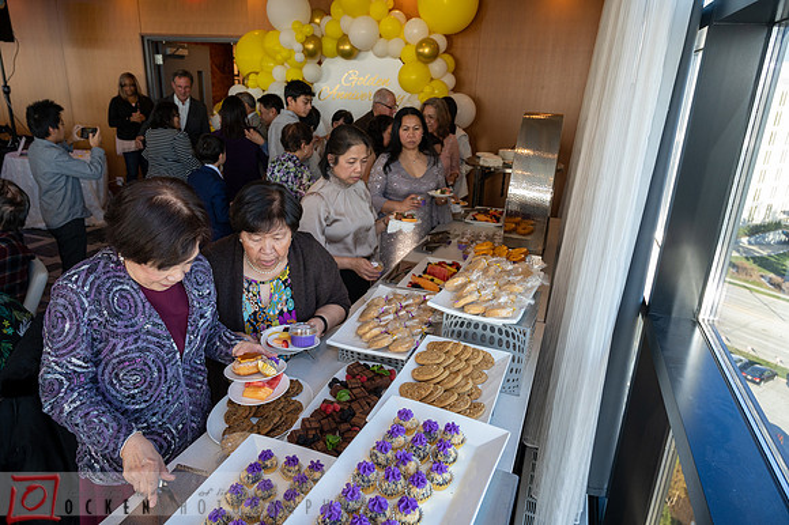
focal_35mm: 24
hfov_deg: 73.7
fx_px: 526
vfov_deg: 53.0
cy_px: 262
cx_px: 394
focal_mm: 24
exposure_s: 1/100
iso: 1000
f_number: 5.6
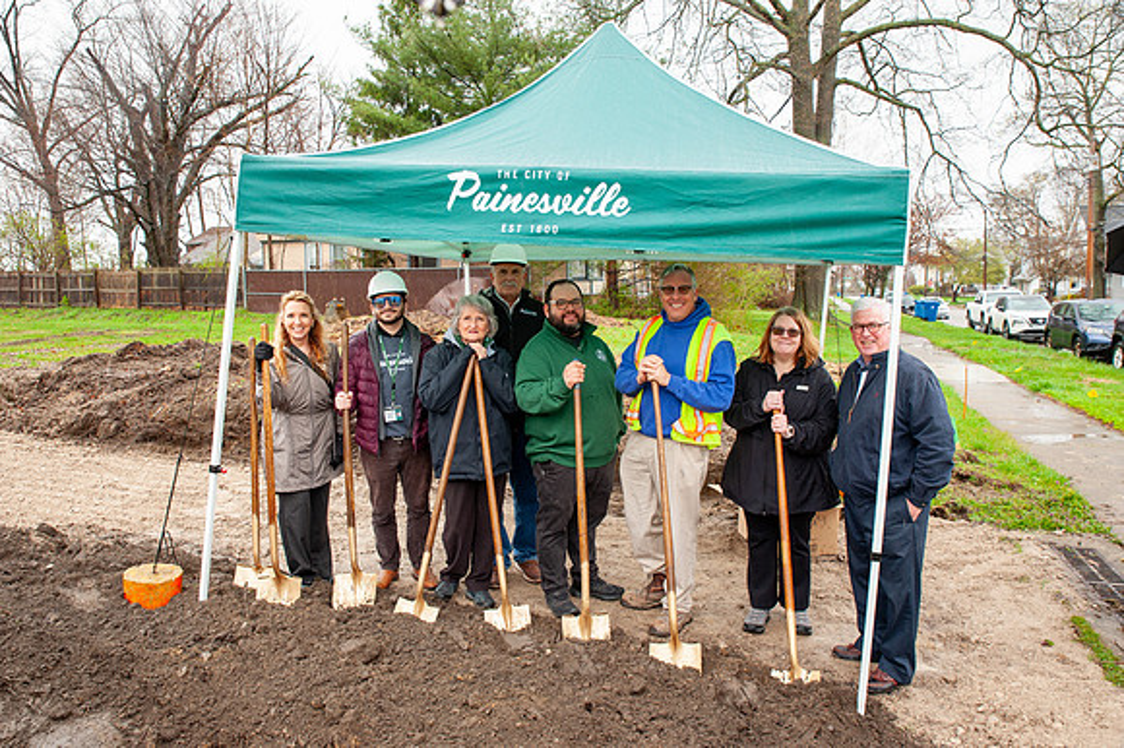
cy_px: 374
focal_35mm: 24
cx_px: 562
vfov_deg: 53.1
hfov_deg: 73.8
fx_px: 749
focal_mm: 24
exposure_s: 1/125
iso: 800
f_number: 8
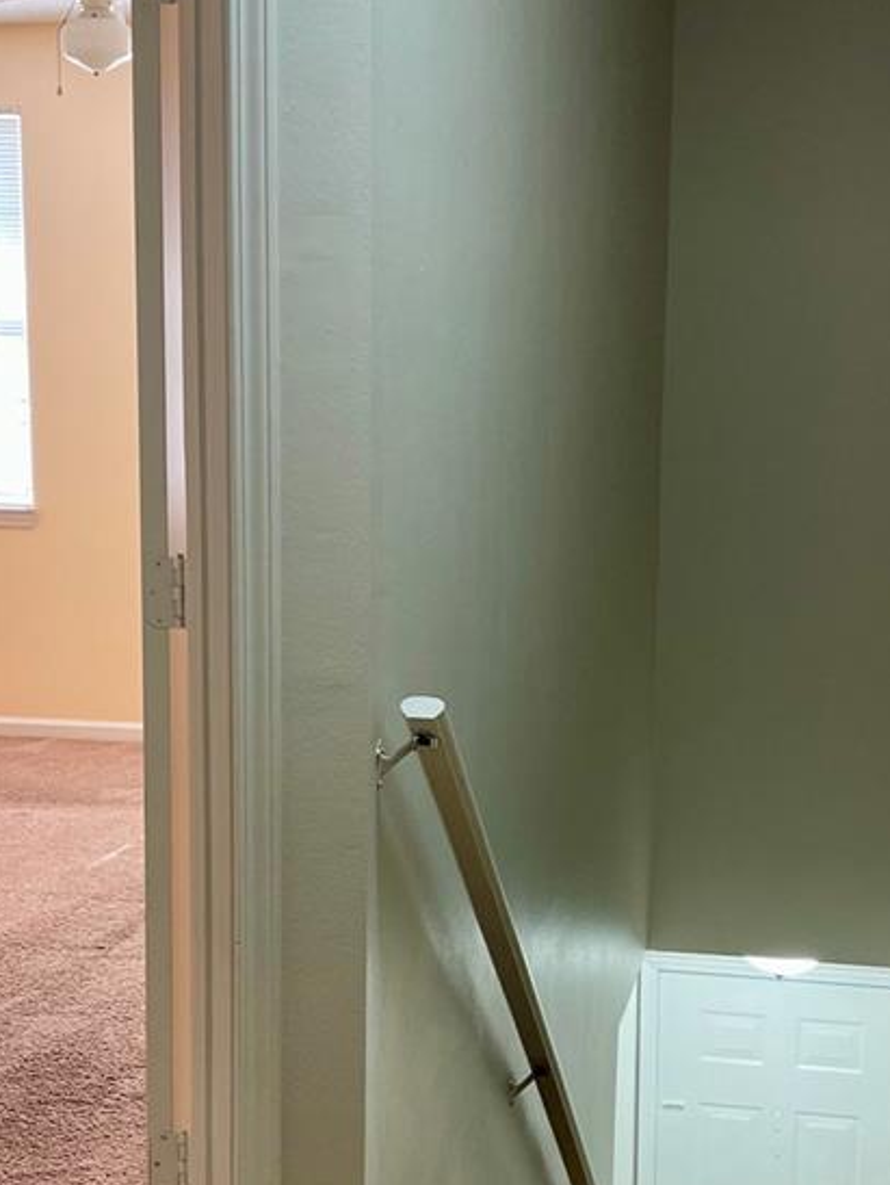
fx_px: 1952
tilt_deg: -8.5
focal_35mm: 57
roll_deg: +0.1
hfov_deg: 25.7
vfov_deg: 33.7
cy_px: 704
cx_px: 407
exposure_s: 1/120
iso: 100
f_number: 1.6
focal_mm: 4.2
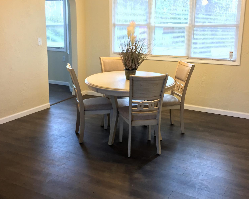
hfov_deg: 47.9
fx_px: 280
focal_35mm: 38
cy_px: 83
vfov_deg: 39.0
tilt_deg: -11.3
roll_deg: +0.0
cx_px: 124
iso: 125
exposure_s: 1/30
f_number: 2.2
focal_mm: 4.15
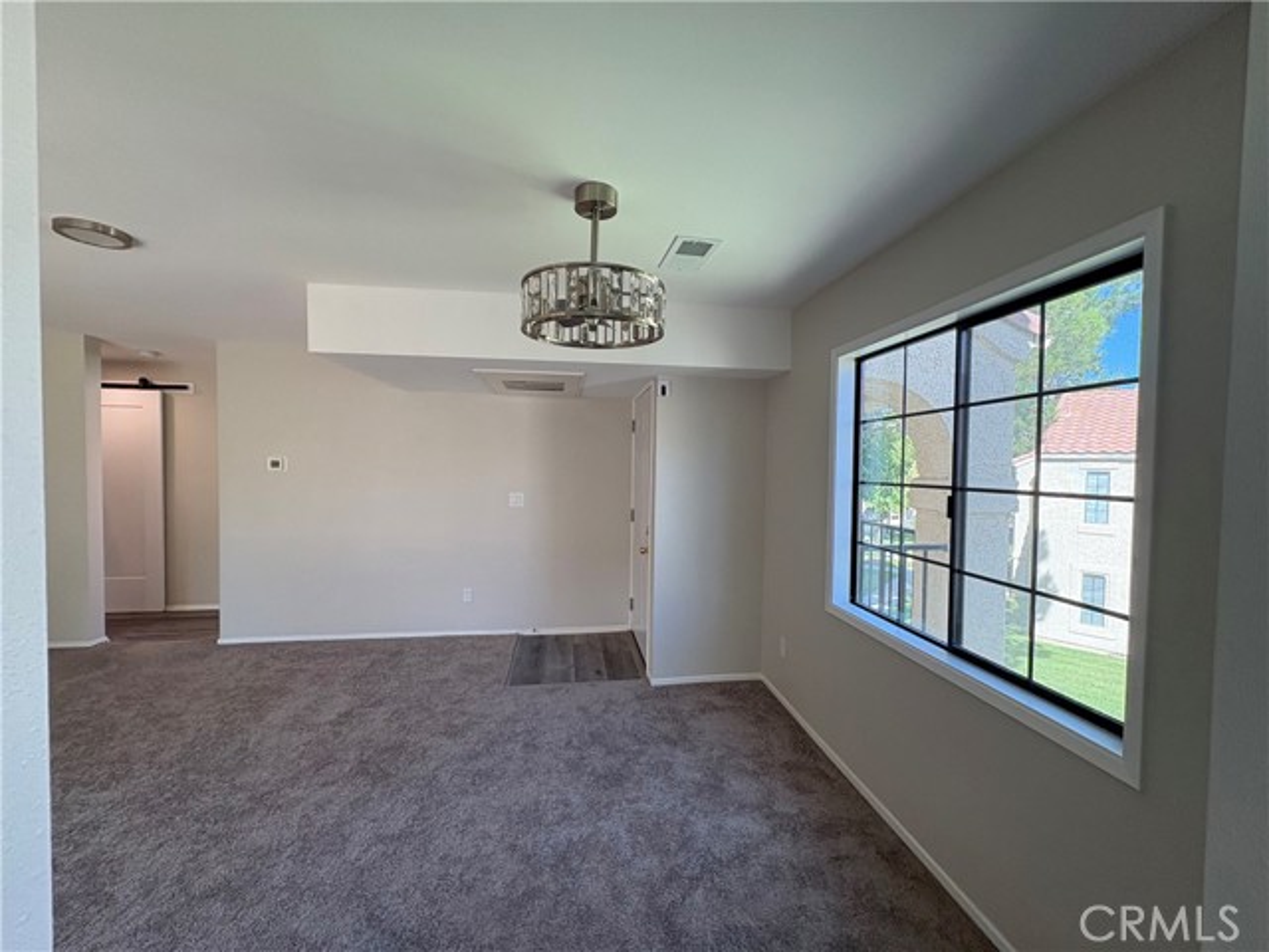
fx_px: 513
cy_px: 476
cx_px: 634
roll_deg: -0.5
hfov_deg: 102.1
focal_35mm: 14
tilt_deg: -1.2
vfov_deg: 85.7
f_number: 2.2
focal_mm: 2.22
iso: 80
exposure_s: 1/99
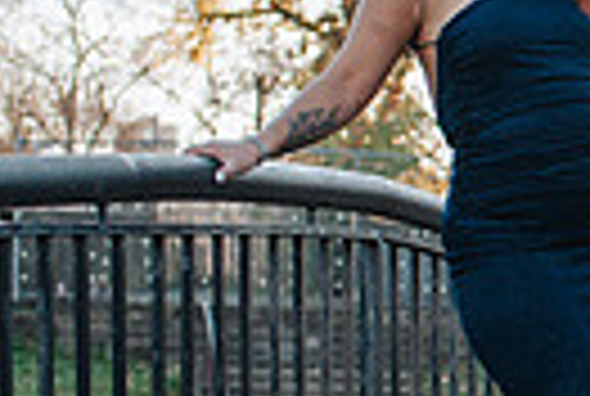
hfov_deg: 10.9
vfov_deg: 7.8
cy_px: 274
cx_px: 1025
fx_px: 2907
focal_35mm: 177
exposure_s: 1/400
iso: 125
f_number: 2.8
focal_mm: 35
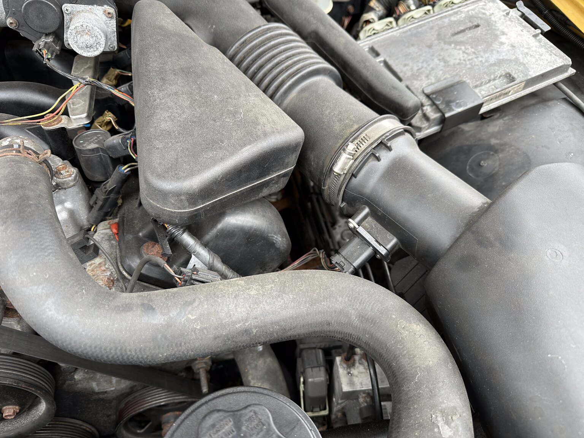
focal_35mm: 24
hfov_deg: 71.6
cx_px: 292
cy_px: 219
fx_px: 405
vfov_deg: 56.8
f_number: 1.78
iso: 64
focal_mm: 6.86
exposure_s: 1/202
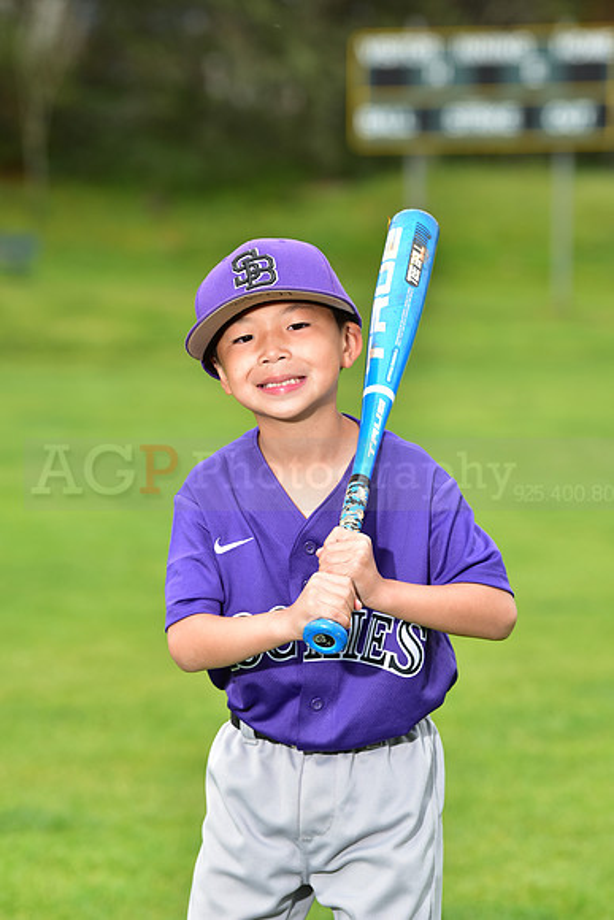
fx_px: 3963
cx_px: 307
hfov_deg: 8.9
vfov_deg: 13.2
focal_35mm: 155
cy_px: 460
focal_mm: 155
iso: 400
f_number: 5.6
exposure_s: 1/250
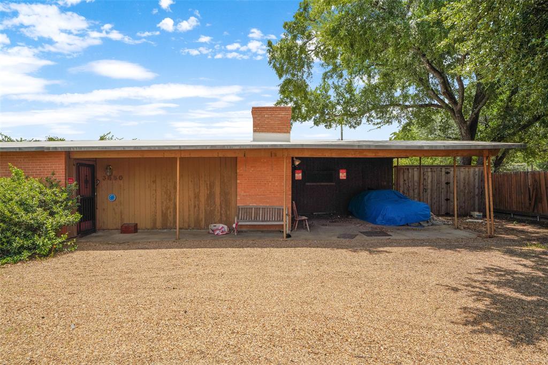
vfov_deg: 60.7
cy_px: 182
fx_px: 312
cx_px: 274
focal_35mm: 20
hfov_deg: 82.6
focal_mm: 20.5
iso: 640
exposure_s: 1/1250
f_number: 9
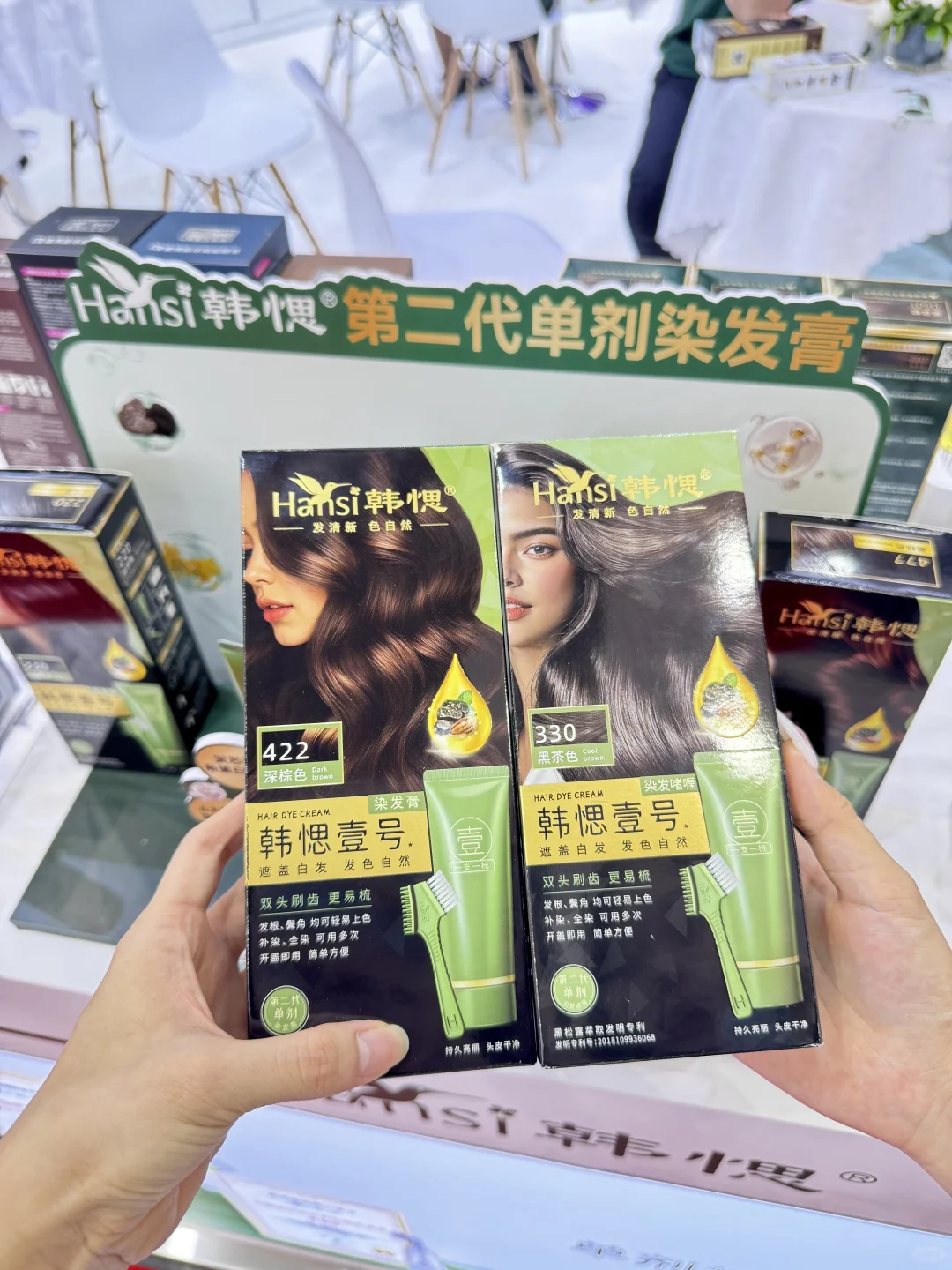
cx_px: 476
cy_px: 635
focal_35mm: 24
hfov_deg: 56.8
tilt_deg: -46.2
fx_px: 880
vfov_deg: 71.6
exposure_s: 1/50
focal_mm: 6.86
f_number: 1.78
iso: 125
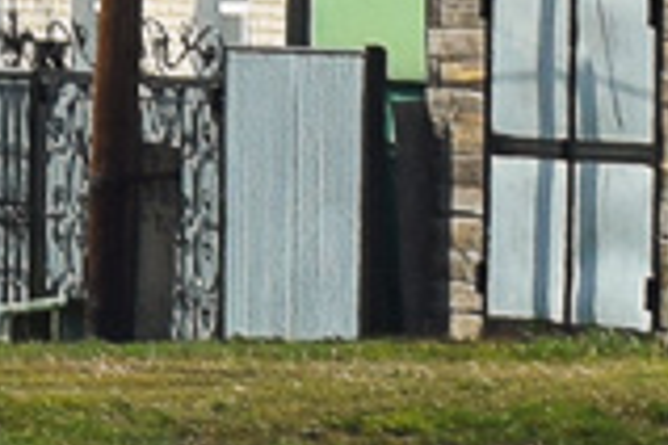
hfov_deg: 3.9
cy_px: -92
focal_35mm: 521
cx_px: -941
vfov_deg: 2.6
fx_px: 9667
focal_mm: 46
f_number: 10
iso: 200
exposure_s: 1/400
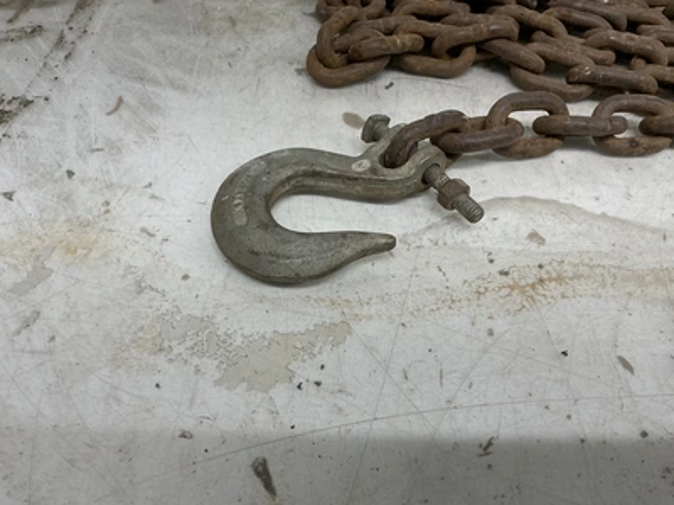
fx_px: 545
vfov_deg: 49.7
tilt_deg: -52.4
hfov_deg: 63.4
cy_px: 252
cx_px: 337
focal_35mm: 28
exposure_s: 1/120
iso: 40
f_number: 1.8
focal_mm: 3
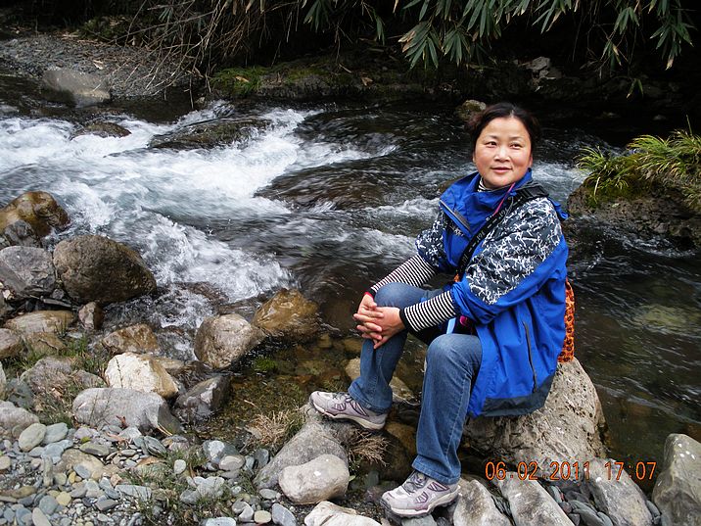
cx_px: 350
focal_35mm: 36
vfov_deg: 39.7
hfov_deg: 51.4
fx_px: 729
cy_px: 263
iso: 108
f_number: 3.5
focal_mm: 6.3
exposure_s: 1/60
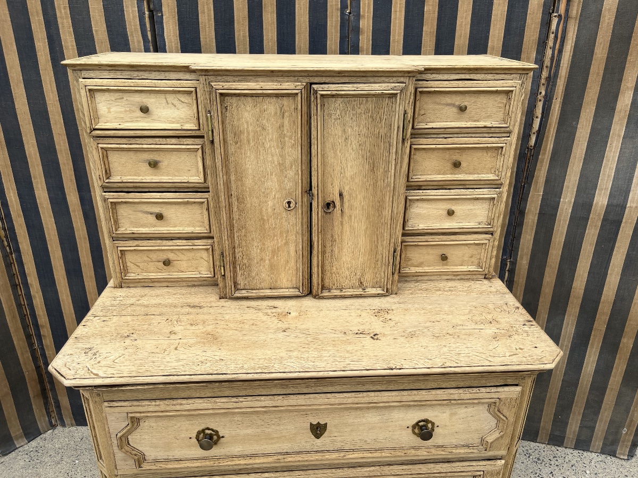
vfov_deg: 53.1
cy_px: 239
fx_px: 479
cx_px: 319
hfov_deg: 67.3
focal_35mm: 26
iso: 50
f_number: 1.6
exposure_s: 1/1580
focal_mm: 5.1
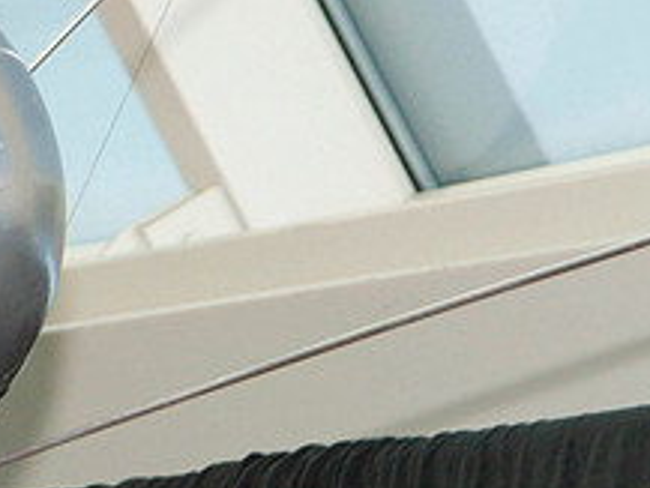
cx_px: -102
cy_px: 73
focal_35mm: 406
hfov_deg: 4.9
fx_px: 7628
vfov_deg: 3.7
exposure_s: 1/90
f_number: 9.5
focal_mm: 105
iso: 1600
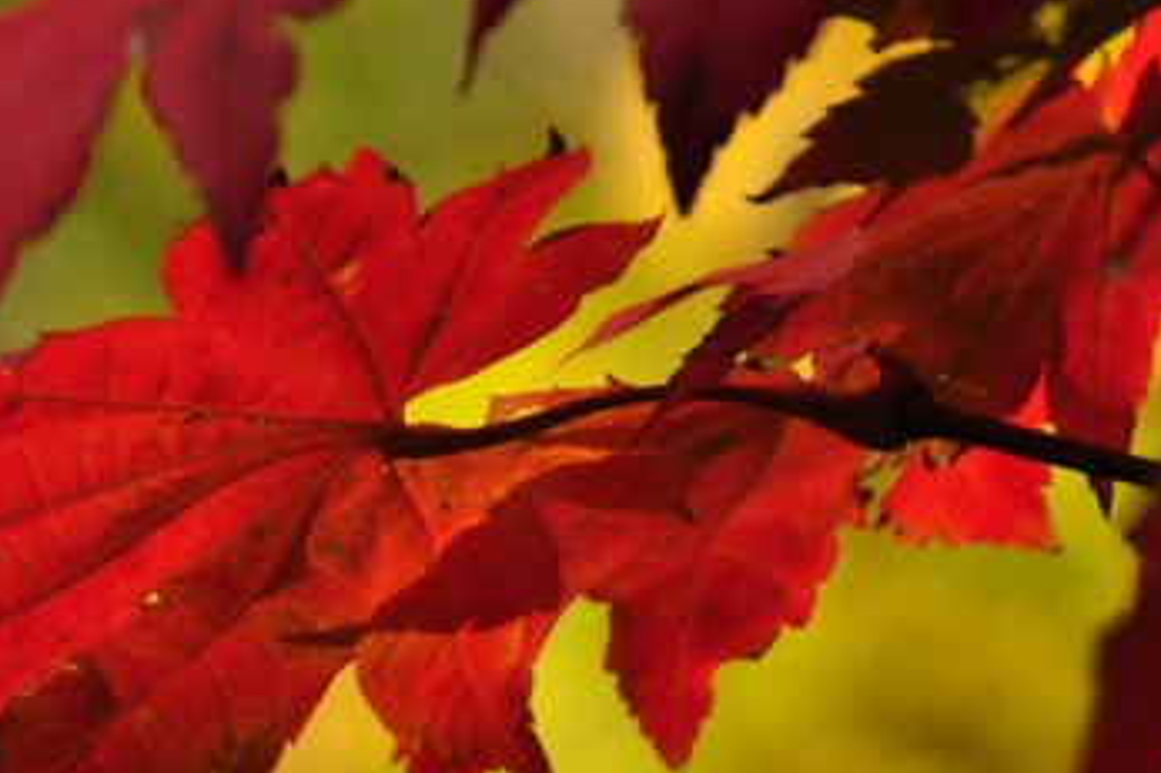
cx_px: 130
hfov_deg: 2.3
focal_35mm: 885
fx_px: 28526
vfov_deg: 1.6
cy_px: 415
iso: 200
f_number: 6.3
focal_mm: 200
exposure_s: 1/800
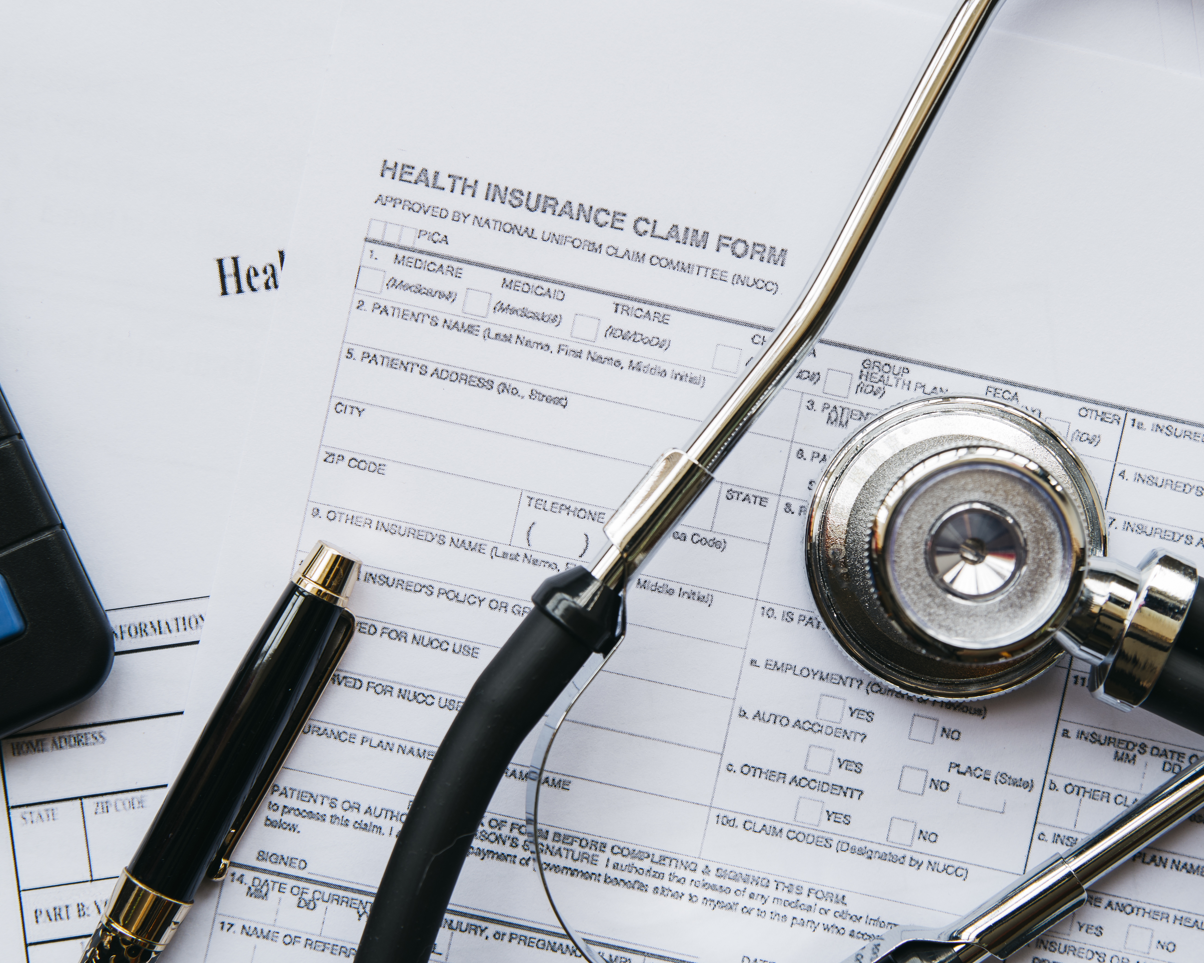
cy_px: 463
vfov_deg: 15.5
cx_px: 727
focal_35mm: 99
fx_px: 3528
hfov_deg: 19.3
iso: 100
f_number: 8
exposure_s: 1/8
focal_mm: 75
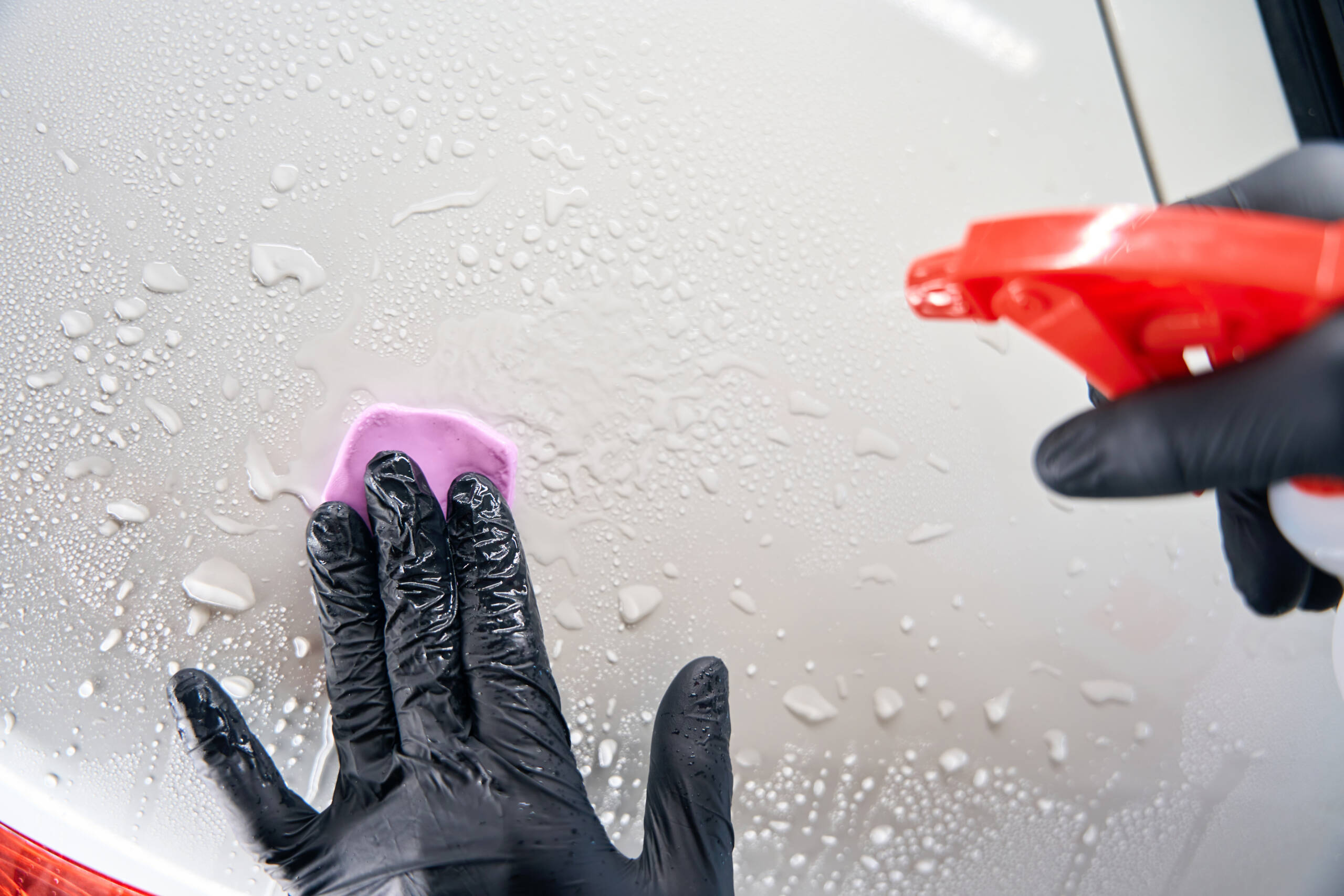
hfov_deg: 60.8
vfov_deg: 42.7
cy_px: 448
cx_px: 672
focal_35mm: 31
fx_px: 1146
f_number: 2.8
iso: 640
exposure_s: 1/250
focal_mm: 30.7
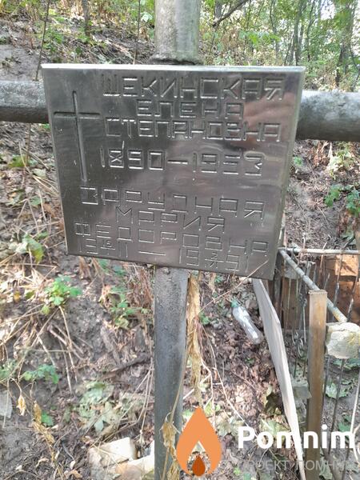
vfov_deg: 69.4
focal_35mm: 25
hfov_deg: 54.9
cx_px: 180
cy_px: 240
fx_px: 347
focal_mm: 4.6
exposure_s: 1/50
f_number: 2
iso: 160
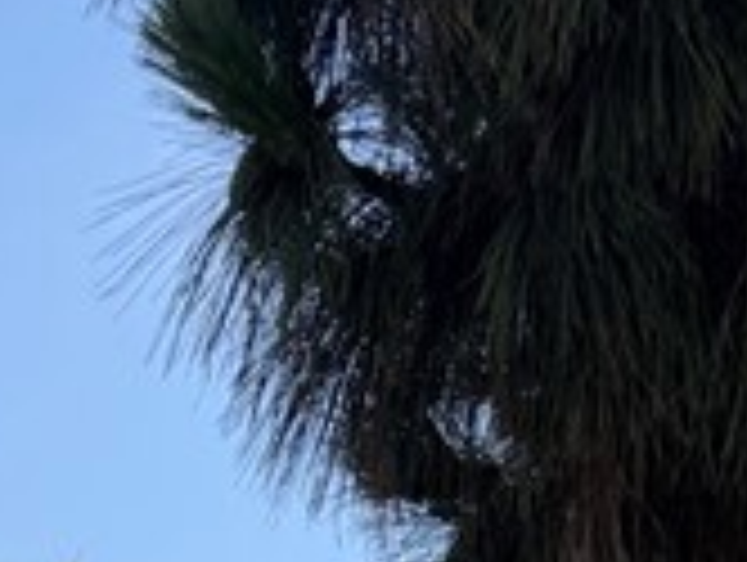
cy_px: 1610
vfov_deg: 8.6
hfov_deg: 12.6
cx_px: -392
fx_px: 3198
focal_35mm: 148
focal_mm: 6.76
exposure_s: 1/2110
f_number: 1.78
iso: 80
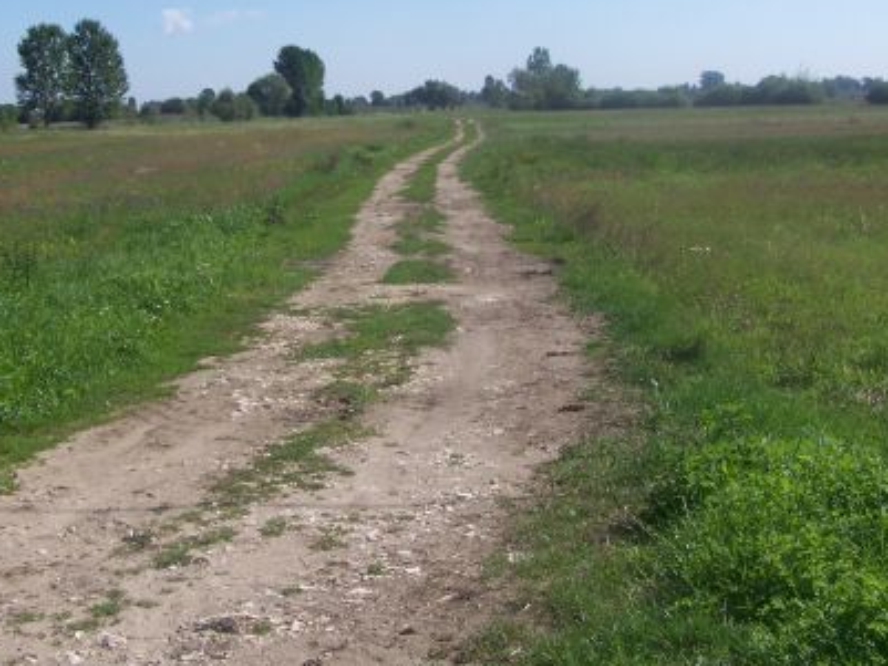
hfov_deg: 34.9
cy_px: 244
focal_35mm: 55
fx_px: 1411
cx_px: 379
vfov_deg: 26.5
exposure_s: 1/1000
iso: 80
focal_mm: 6.3
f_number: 4
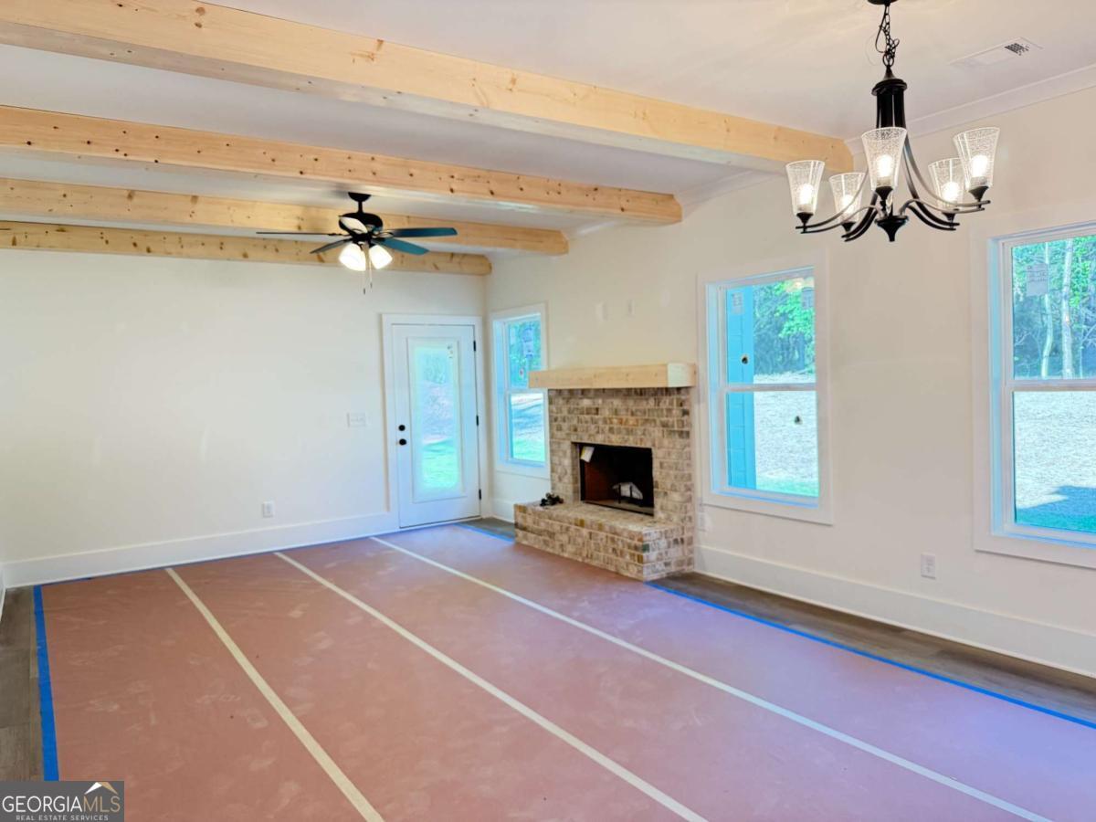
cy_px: 411
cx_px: 548
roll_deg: +2.6
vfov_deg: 56.8
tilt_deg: -1.4
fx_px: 760
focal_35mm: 24
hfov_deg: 71.6
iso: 400
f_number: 1.78
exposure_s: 1/120
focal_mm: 6.76
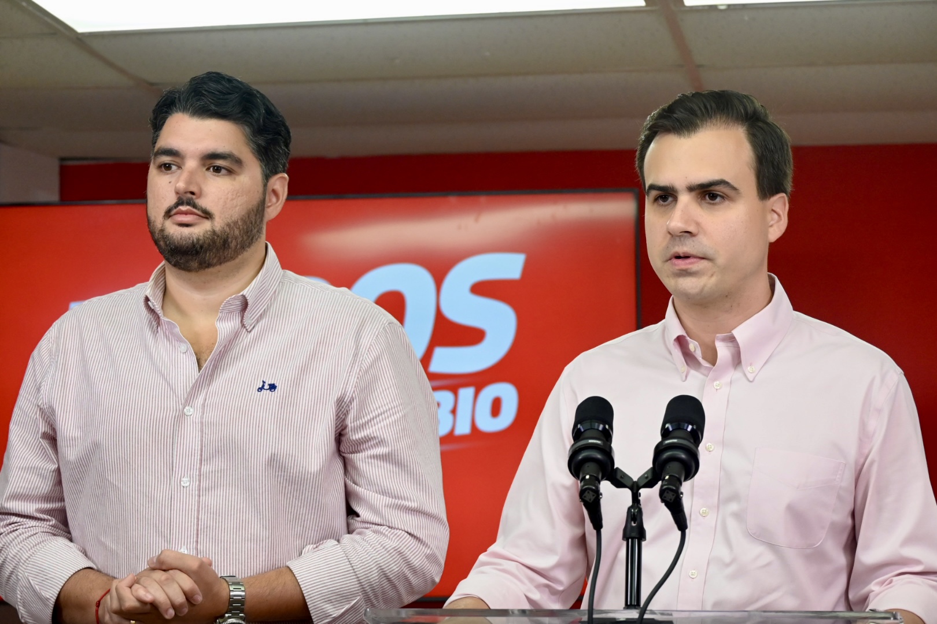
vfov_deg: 13.3
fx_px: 2681
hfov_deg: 19.8
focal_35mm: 103
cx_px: 468
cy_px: 312
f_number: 5
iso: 2000
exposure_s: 1/320
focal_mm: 69
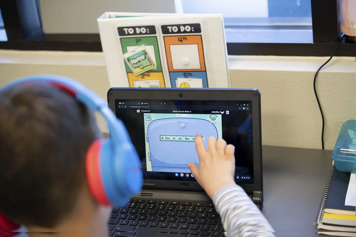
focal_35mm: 70
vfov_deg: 19.5
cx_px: 178
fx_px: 692
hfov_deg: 28.8
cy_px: 118
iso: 500
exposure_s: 1/80
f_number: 2.8
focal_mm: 70
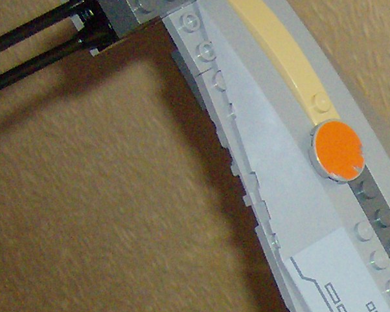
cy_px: 435
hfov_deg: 12.3
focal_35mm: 150
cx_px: 569
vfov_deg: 10.0
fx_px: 1732
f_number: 2.8
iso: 200
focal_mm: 6
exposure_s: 1/60
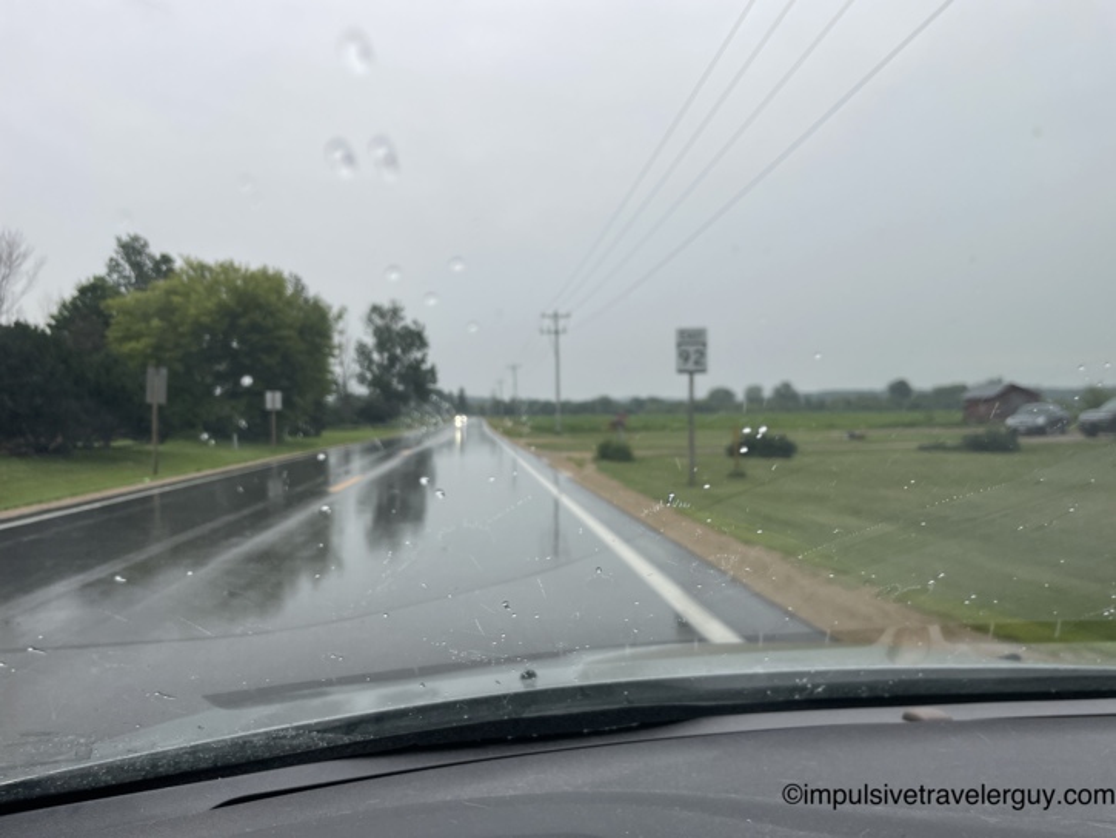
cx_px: 558
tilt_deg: +1.7
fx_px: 838
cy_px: 419
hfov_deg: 67.3
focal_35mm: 26
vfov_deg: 53.1
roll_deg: +0.5
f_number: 1.6
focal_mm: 4.2
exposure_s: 1/255
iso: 32
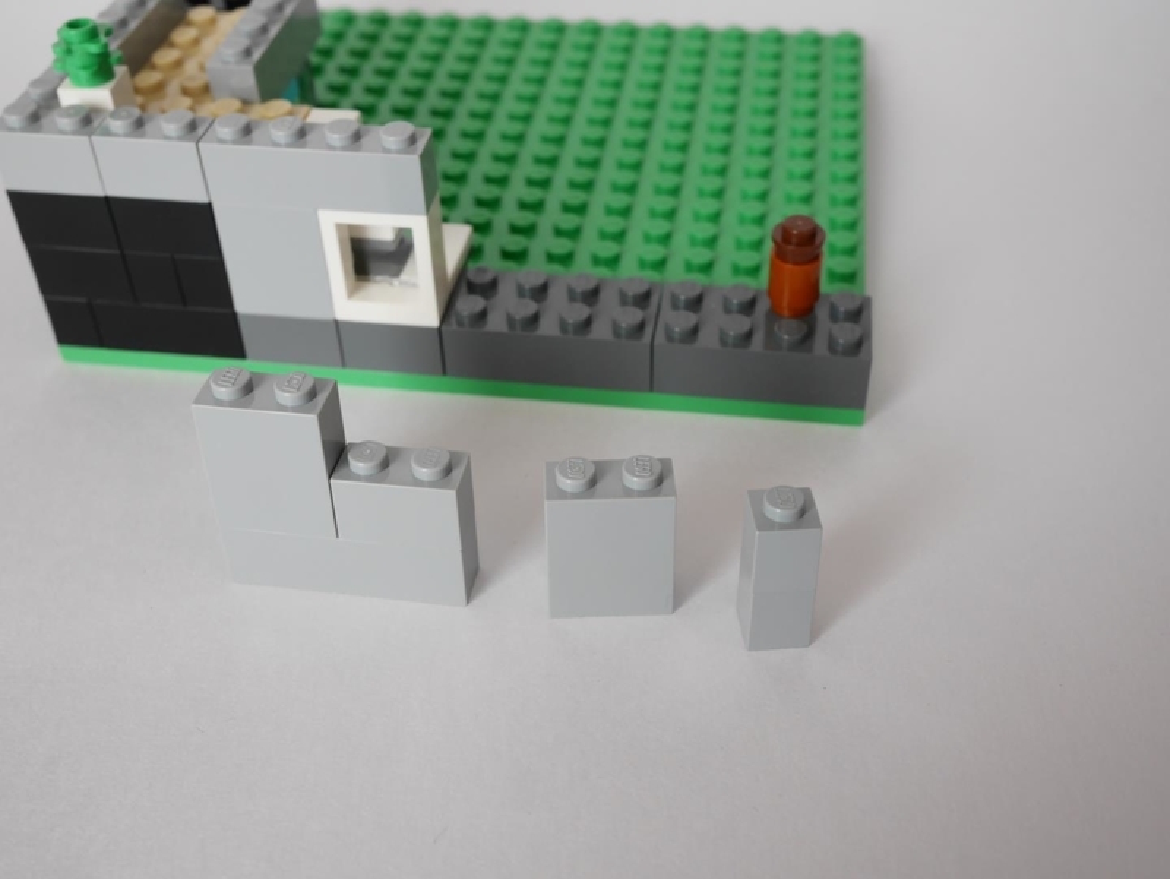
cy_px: 440
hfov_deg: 46.8
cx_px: 585
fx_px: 1353
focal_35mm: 40
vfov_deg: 36.0
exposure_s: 1/60
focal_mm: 20
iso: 400
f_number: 6.3
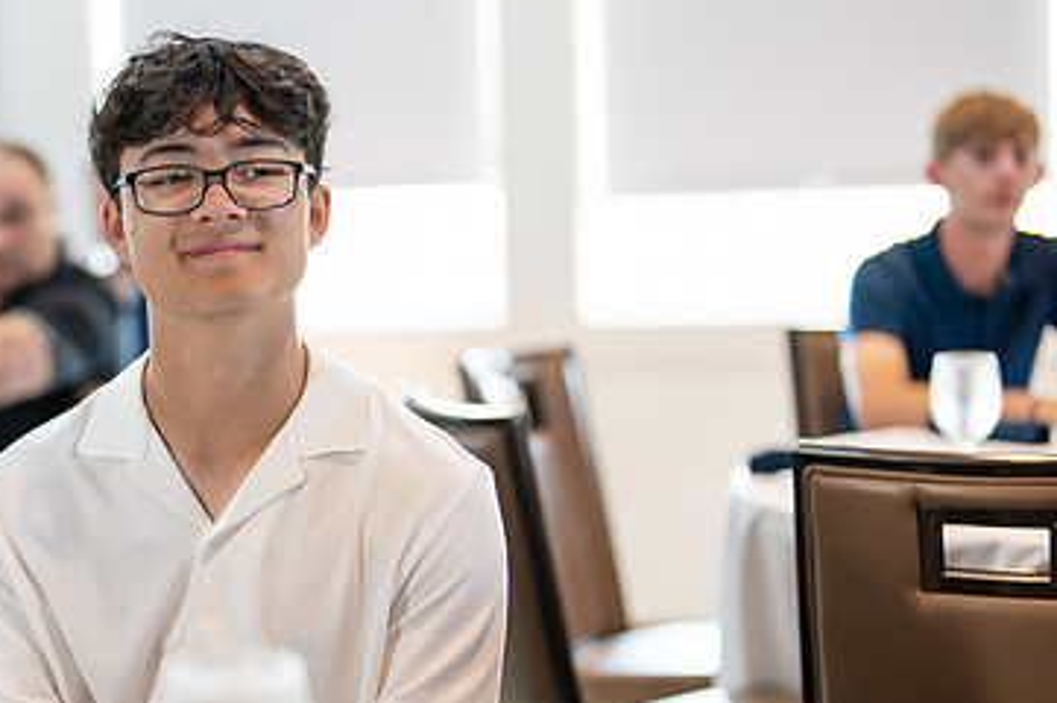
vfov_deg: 16.8
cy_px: 444
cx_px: 222
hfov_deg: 24.7
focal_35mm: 81
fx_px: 2376
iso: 250
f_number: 1.2
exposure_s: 1/320
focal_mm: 50
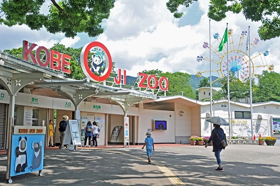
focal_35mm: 42
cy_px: 93
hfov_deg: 46.5
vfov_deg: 31.8
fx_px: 326
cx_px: 140
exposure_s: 1/200
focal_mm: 28
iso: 200
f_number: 8
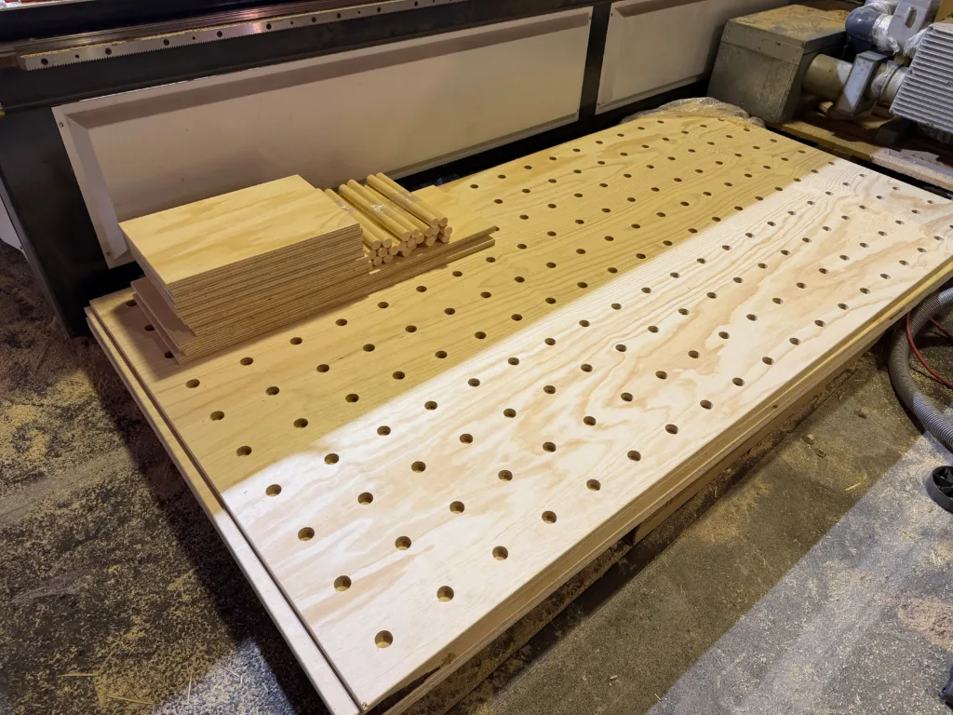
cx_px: 476
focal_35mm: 24
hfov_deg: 71.6
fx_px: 661
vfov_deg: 56.8
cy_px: 358
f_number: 1.78
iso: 250
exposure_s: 1/50
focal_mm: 6.76
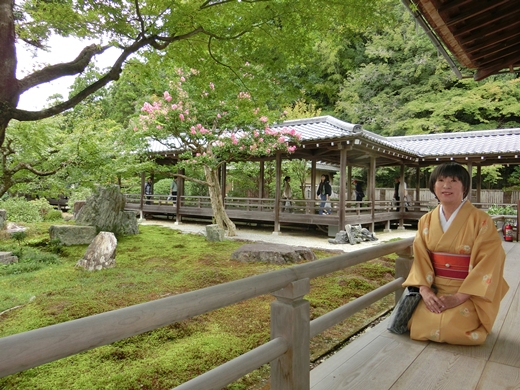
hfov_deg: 69.4
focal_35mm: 25
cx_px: 260
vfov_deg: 54.9
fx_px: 376
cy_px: 195
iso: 80
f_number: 3.5
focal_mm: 4.5
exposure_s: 1/125
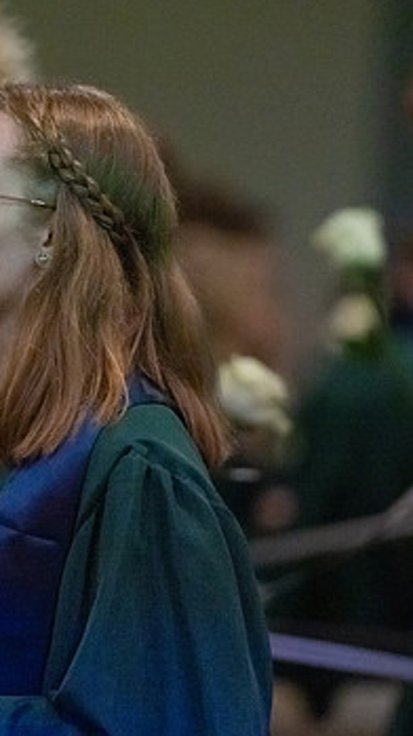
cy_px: 347
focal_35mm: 348
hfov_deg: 3.5
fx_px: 6783
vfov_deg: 6.2
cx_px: 84
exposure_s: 1/320
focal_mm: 200
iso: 20000
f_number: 2.8
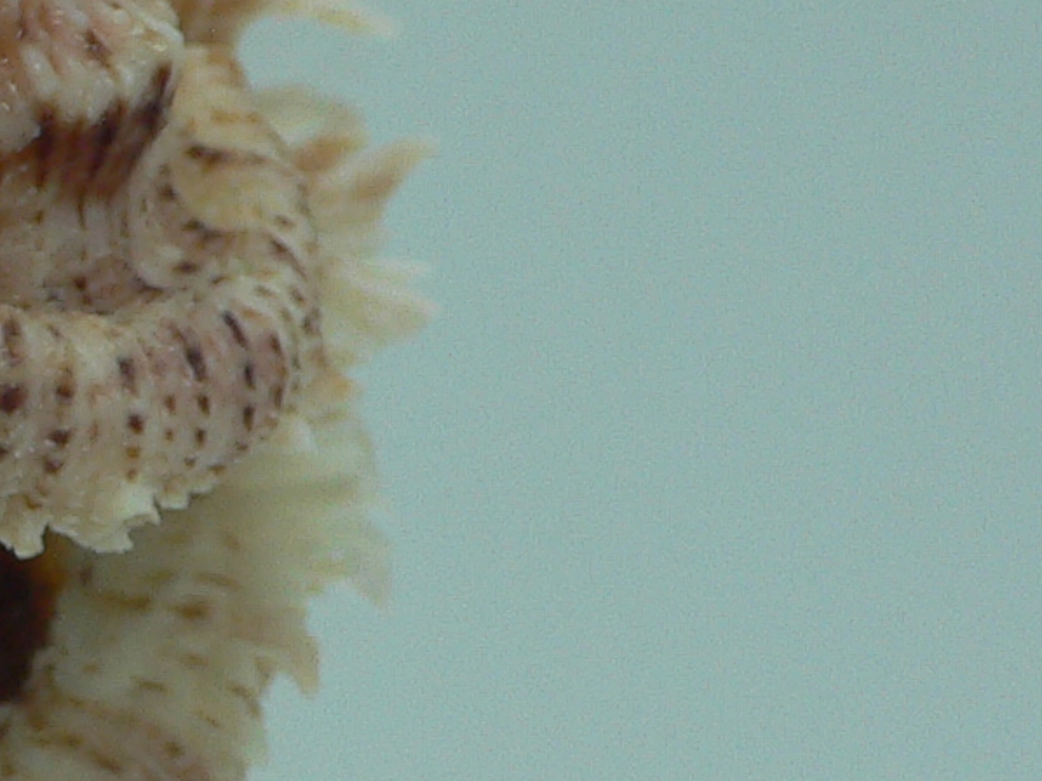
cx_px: -368
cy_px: 319
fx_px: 3551
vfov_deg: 12.5
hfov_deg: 15.7
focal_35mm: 118
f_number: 2.8
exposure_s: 1/60
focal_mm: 4.6
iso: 80
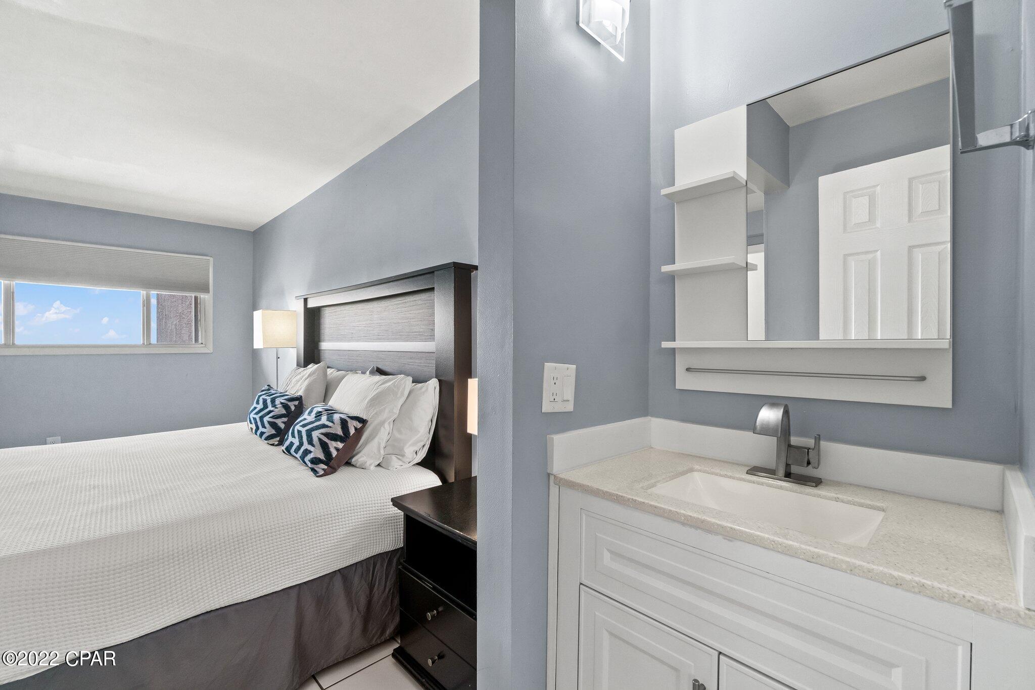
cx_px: 518
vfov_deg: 77.3
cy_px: 345
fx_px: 431
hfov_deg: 100.4
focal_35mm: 15
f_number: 8
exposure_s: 1/4
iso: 800
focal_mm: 10
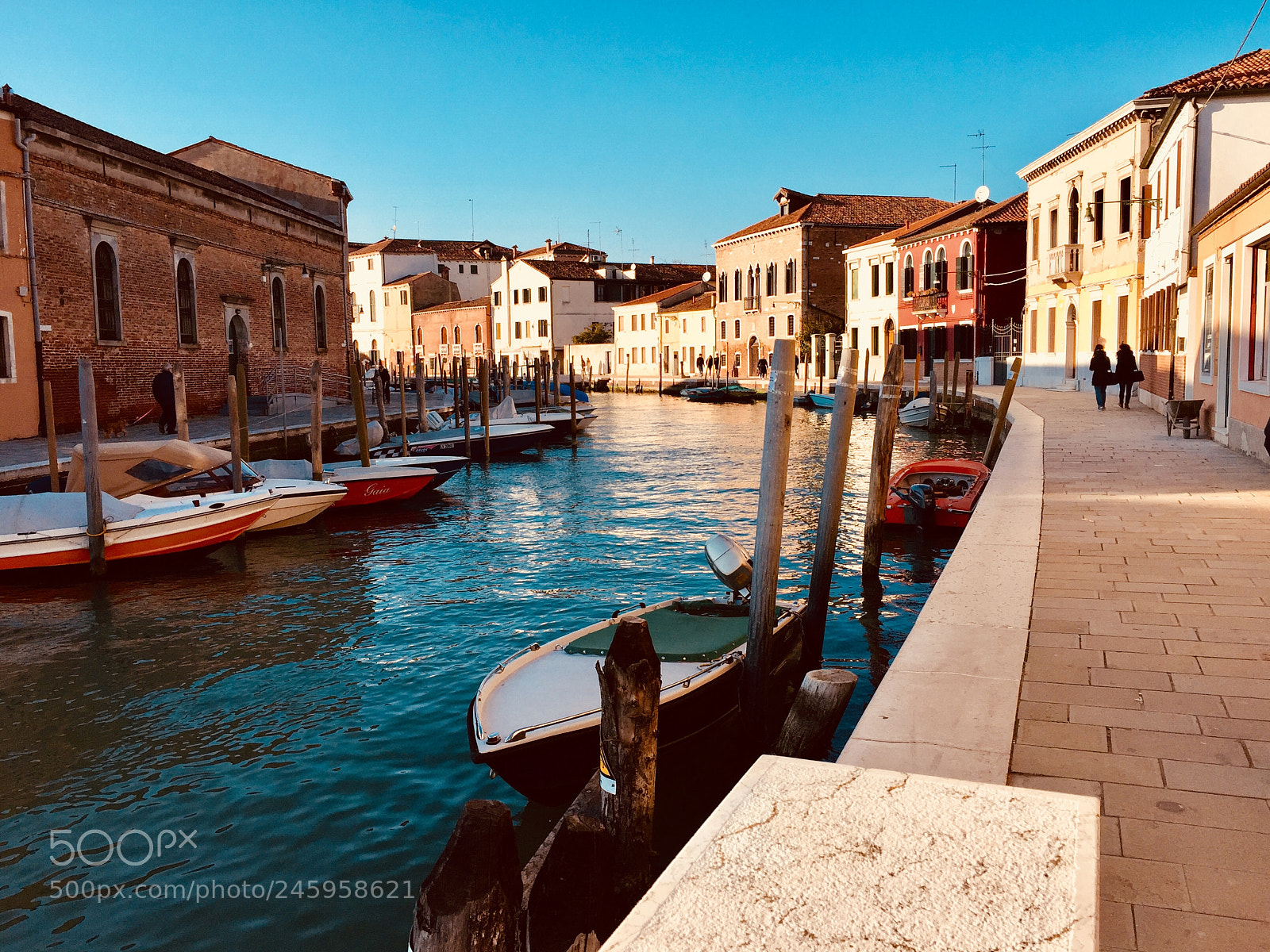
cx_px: 635
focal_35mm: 29
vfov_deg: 48.2
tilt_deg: -5.0
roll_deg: +0.4
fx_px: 1064
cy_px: 476
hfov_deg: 61.7
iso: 32
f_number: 2.2
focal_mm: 4.15
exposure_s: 1/1276
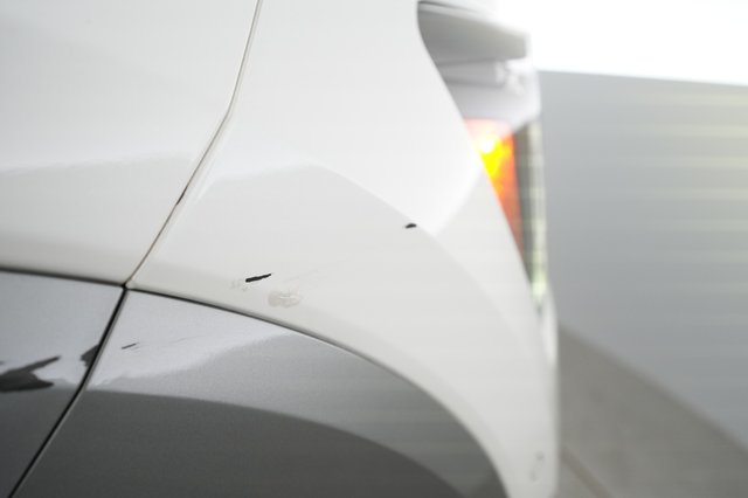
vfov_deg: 46.4
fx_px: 581
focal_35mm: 28
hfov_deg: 65.5
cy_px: 249
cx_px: 374
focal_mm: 28
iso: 2000
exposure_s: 1/100
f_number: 4.5
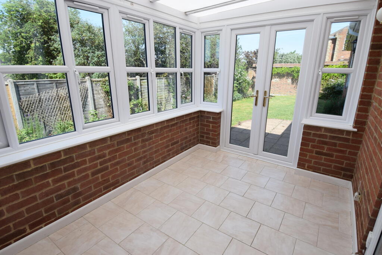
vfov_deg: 67.5
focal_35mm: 18
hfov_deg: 90.0
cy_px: 128
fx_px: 191
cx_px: 191
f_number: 8
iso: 200
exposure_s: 1/250
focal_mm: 12
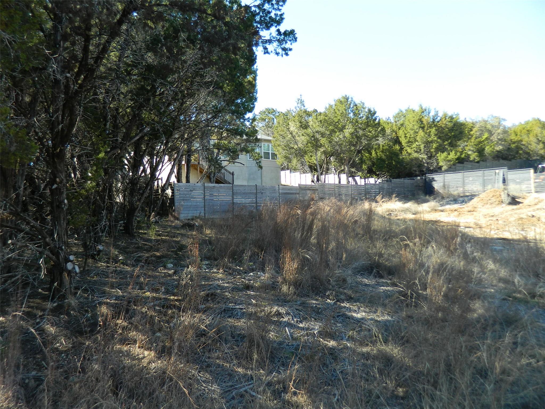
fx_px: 394
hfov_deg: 69.4
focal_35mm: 25
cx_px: 272
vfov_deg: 54.9
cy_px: 204
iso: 80
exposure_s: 1/160
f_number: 3.1
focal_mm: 4.5
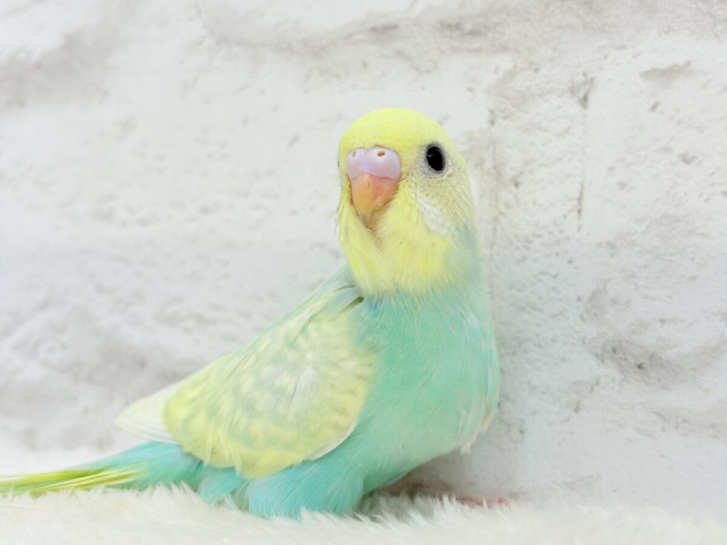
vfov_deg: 28.0
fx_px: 1092
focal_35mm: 52
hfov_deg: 36.8
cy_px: 272
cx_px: 364
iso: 80
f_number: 1.6
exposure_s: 1/100
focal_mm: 5.96
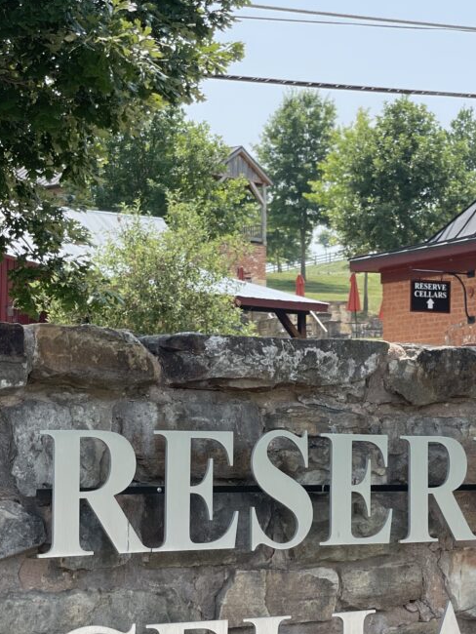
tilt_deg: +3.7
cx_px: 307
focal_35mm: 96
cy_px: 363
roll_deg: -0.3
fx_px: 1759
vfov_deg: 20.4
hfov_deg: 15.4
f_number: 2
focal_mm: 6
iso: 32
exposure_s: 1/1261
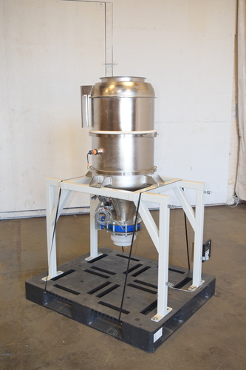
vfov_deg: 51.3
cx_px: 123
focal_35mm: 38
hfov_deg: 35.5
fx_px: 385
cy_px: 185
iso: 800
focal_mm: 25
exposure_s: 1/100
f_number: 5
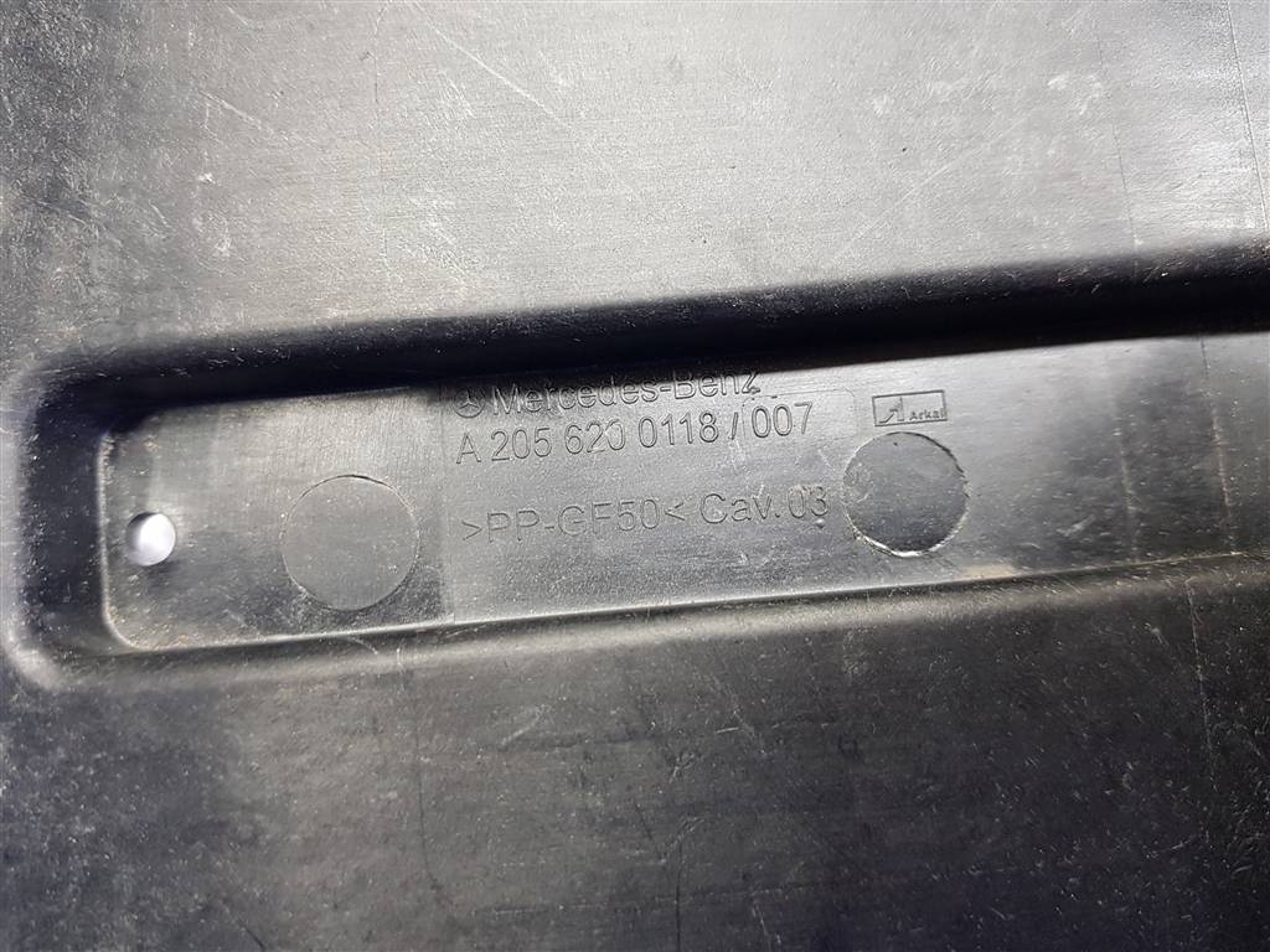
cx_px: 635
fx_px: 954
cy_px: 476
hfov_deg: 67.3
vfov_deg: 53.1
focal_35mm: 26
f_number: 1.7
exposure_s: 1/50
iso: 160
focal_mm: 4.2
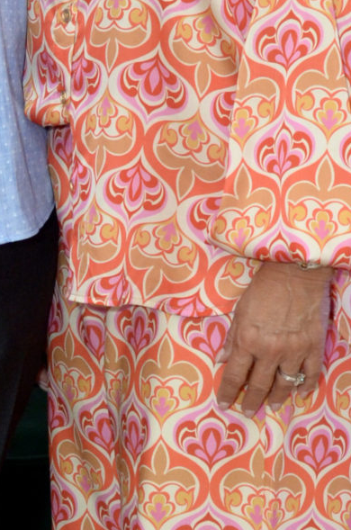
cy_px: 138
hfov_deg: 8.6
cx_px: 77
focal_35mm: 159
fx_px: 2338
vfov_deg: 12.9
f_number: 5.6
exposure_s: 1/125
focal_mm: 25
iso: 800
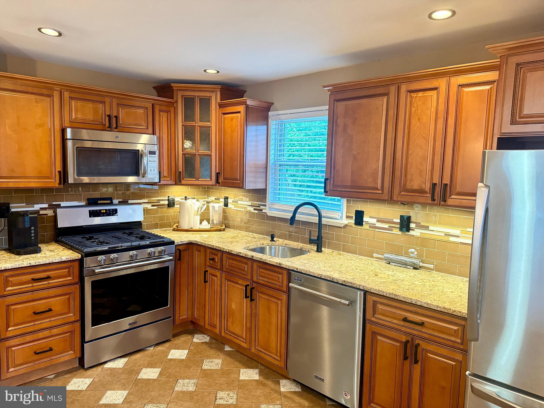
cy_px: 204
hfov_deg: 71.6
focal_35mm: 24
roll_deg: -1.9
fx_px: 377
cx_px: 272
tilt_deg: -5.4
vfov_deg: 56.8
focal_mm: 6.76
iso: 640
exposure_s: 1/60
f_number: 1.78
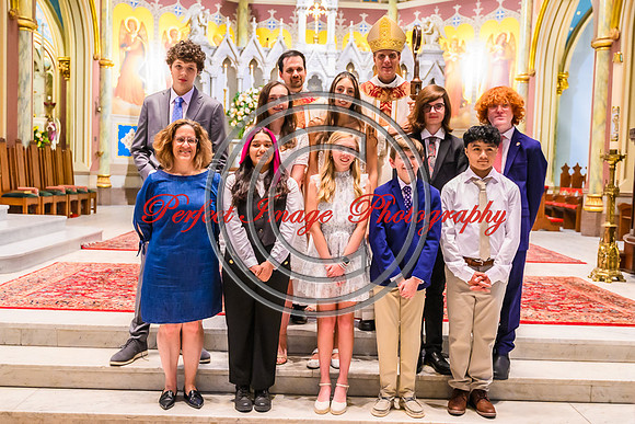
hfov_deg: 49.5
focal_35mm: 39
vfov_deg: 34.2
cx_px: 323
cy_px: 223
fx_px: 689
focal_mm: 28
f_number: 2.8
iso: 5000
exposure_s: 1/80
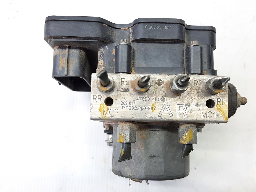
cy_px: 102
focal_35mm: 30
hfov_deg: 60.0
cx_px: 127
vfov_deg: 46.8
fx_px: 222
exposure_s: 1/50
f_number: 2
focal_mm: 4.6
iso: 100
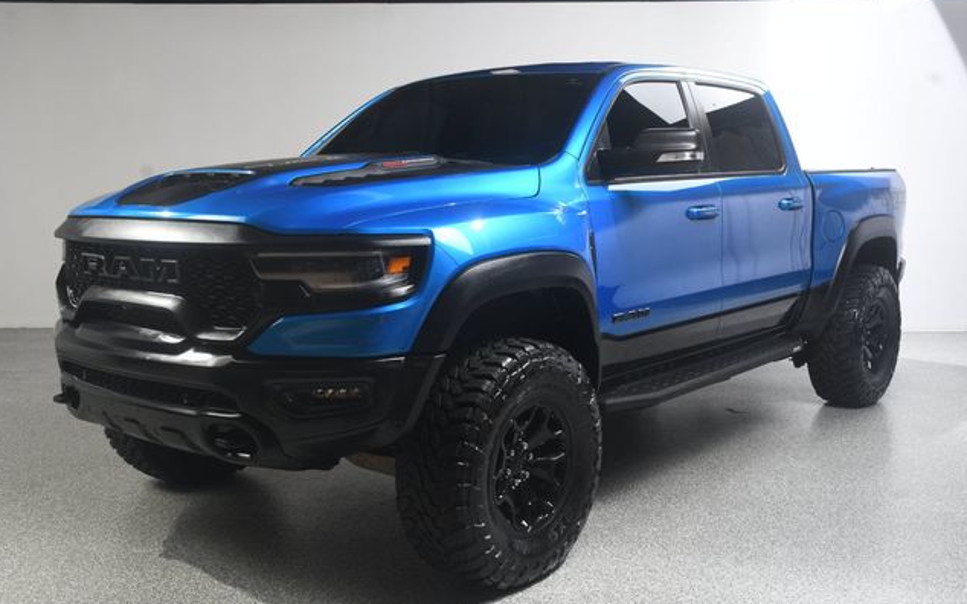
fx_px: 975
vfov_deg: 34.4
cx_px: 480
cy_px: 317
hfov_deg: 52.8
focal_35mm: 37
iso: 100
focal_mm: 24
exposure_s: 1/160
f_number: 8
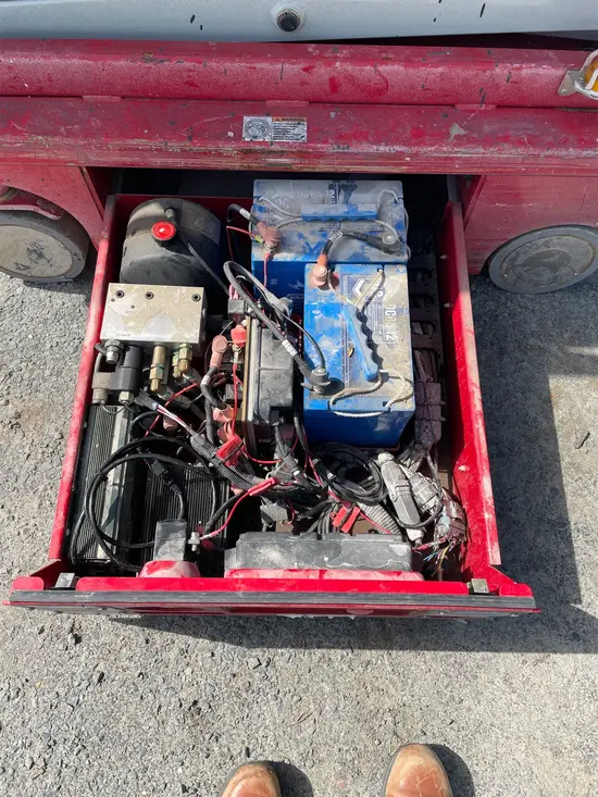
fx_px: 599
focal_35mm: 26
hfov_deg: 53.1
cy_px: 398
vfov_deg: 67.3
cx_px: 299
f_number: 1.6
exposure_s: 1/2451
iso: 32
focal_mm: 4.2
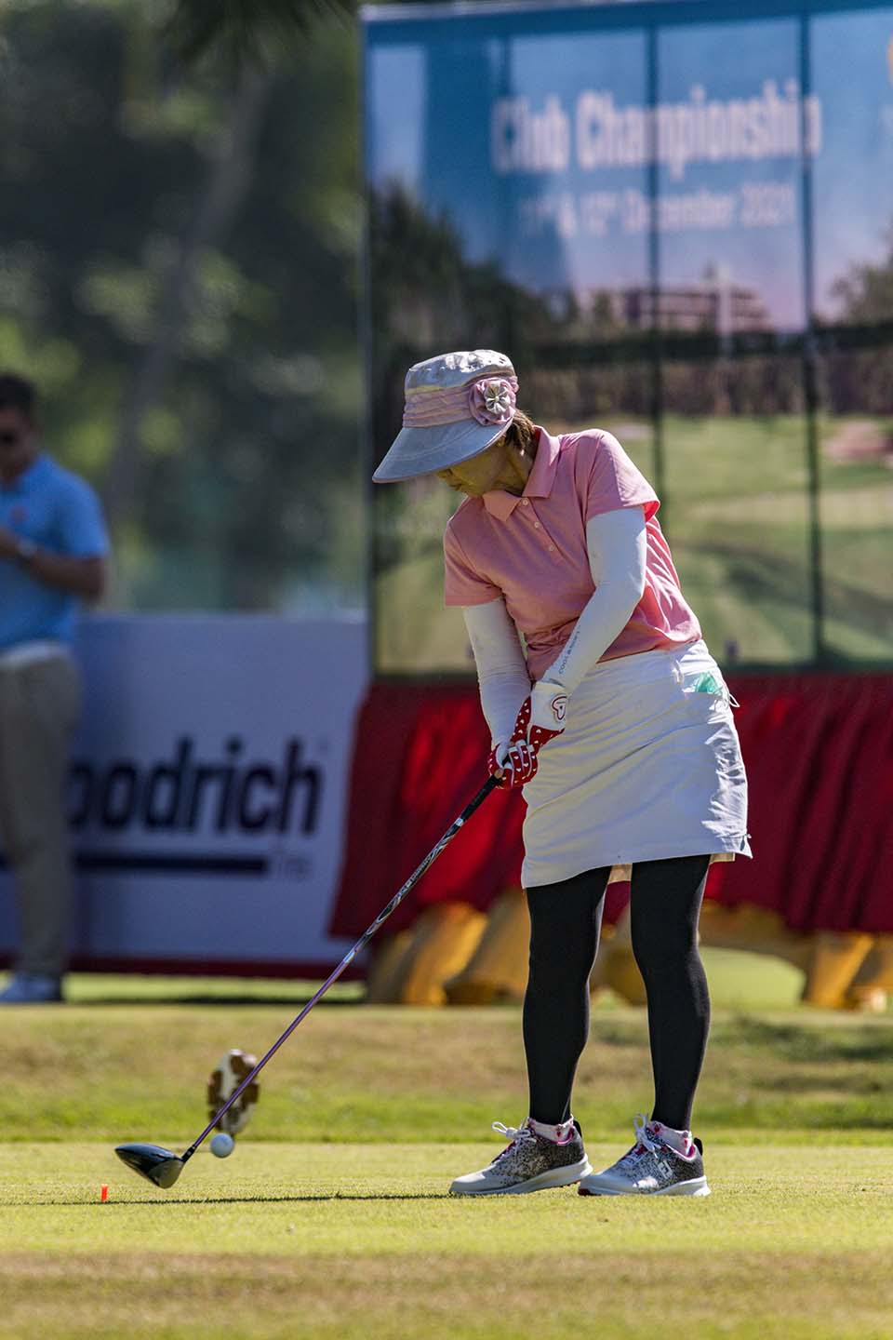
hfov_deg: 2.1
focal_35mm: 650
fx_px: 24184
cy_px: 670
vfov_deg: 3.2
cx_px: 446
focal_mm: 650
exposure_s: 1/2500
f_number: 8
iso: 280
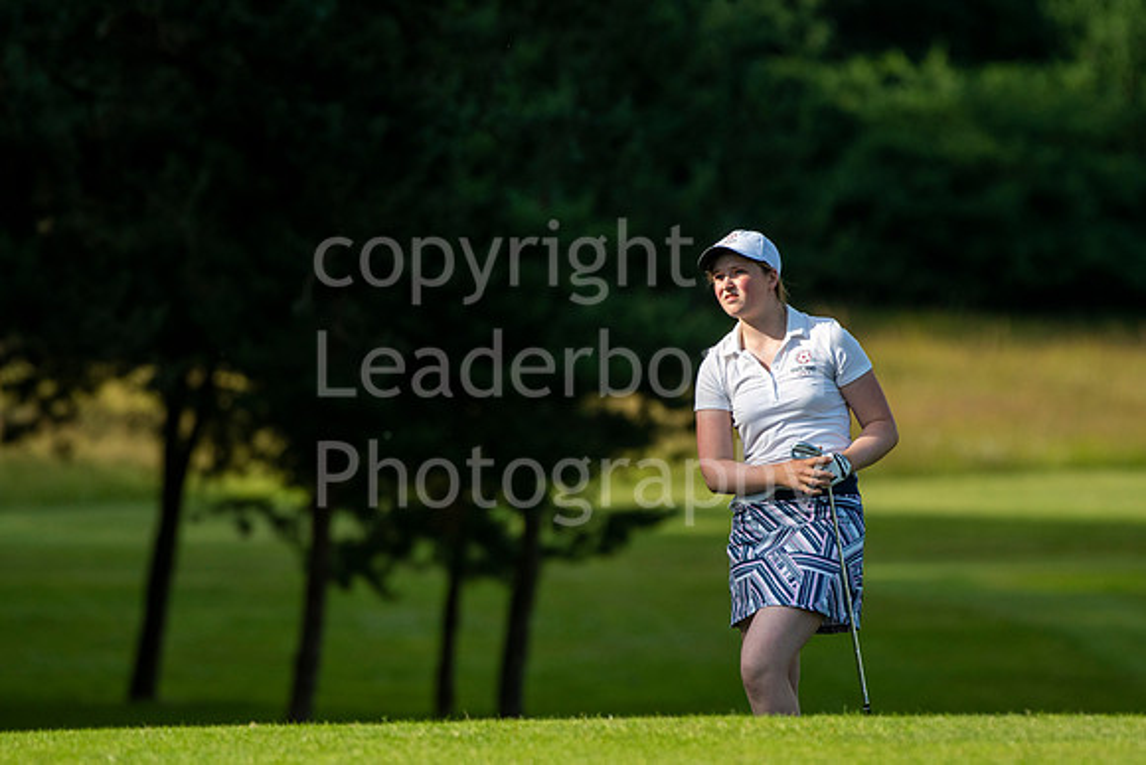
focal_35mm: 585
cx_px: 573
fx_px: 18626
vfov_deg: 2.4
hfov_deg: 3.5
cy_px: 382
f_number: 5.6
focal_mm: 390
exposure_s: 1/1250
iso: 400
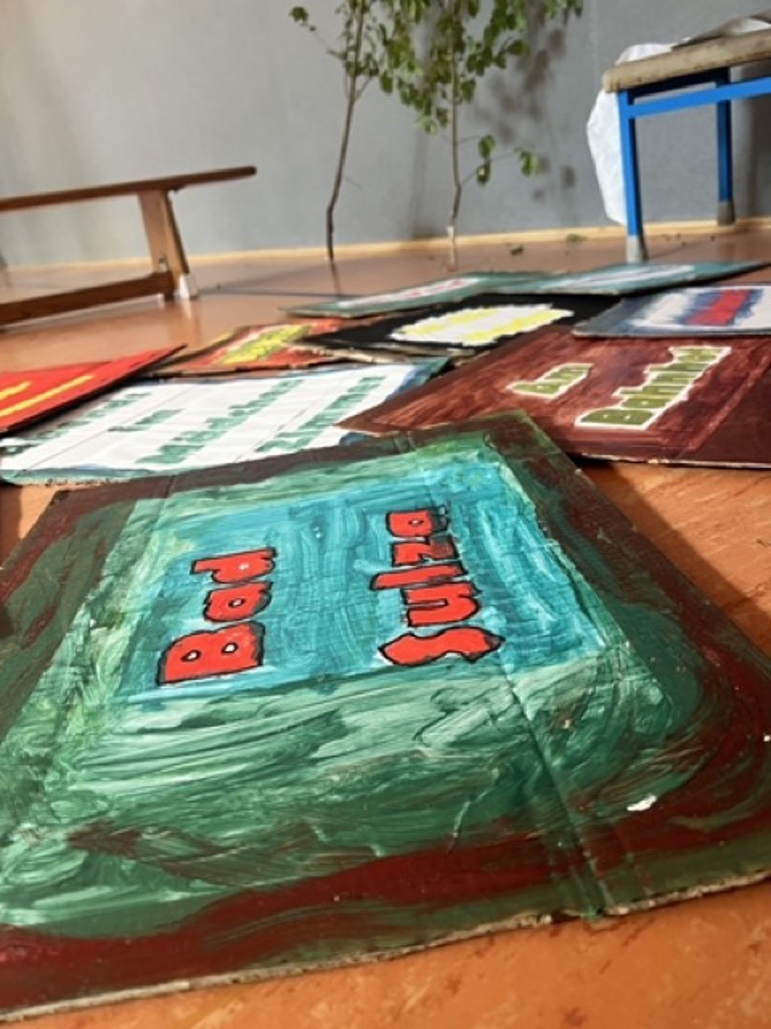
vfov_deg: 67.3
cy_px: 514
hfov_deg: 53.1
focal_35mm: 26
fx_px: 772
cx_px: 386
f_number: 1.5
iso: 160
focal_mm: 5.7
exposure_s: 1/60
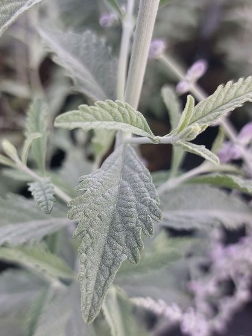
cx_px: 92
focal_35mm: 36
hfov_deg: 39.4
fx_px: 349
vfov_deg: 51.3
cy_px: 186
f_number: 1.8
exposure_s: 1/421
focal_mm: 5.23
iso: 25
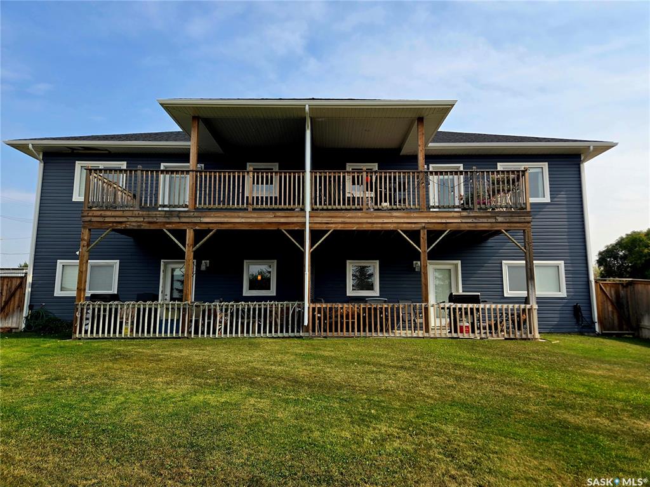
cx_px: 325
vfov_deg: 58.8
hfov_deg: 74.0
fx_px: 432
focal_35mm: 23
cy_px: 244
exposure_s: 1/1429
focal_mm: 5.4
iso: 25
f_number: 1.8
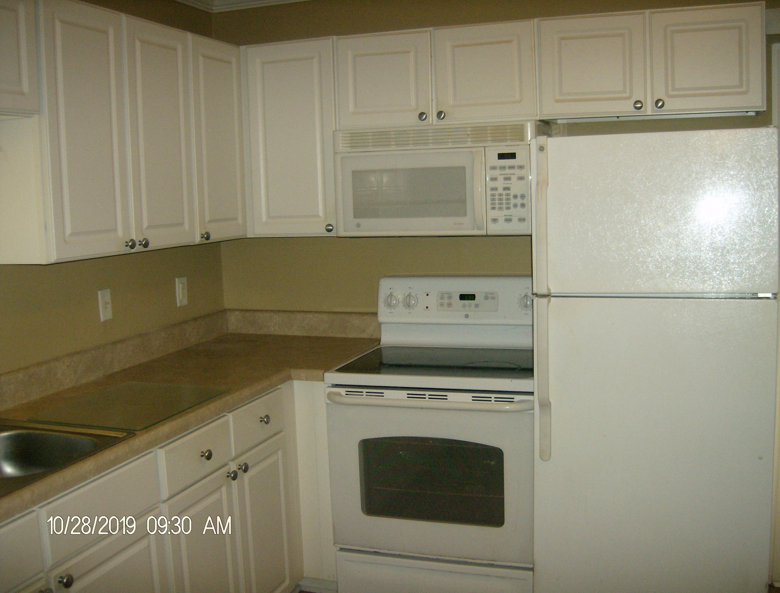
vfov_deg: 40.0
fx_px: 815
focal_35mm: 36
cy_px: 296
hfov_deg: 51.1
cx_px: 390
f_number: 2.8
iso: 200
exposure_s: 1/60
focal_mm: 6
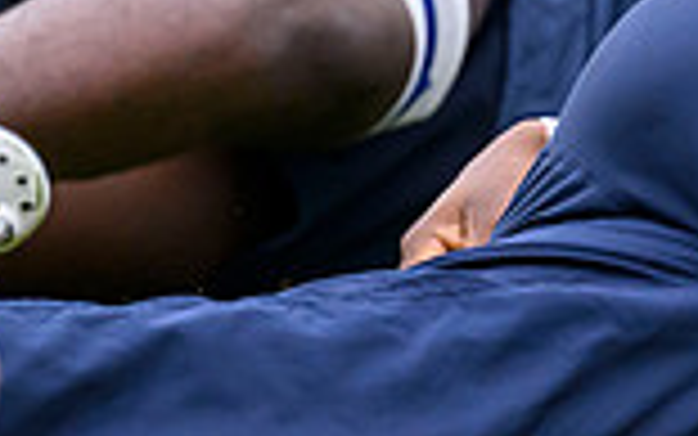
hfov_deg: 1.1
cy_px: 266
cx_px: 1596
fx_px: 36251
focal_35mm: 1905
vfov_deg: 0.7
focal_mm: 400
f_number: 3.5
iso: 3200
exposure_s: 1/2500
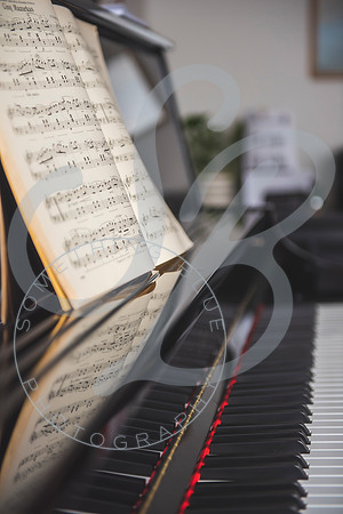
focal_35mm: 70
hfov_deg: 19.5
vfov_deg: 28.8
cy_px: 257
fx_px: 1000
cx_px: 172
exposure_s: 1/125
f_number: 2.8
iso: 100
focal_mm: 70
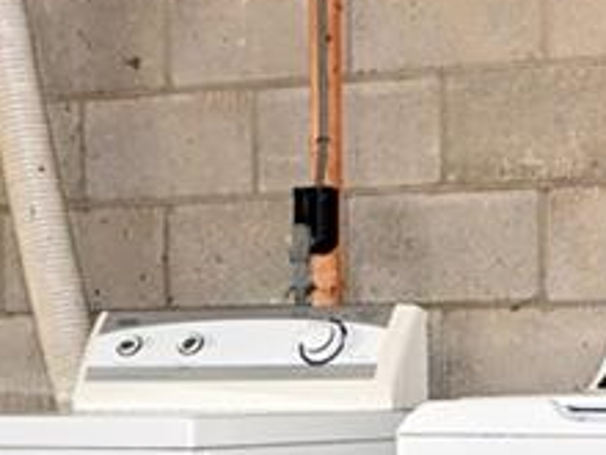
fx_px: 2404
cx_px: 554
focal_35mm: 137
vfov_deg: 10.7
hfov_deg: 14.2
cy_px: 458
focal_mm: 20.5
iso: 3200
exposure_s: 1/60
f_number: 4.8
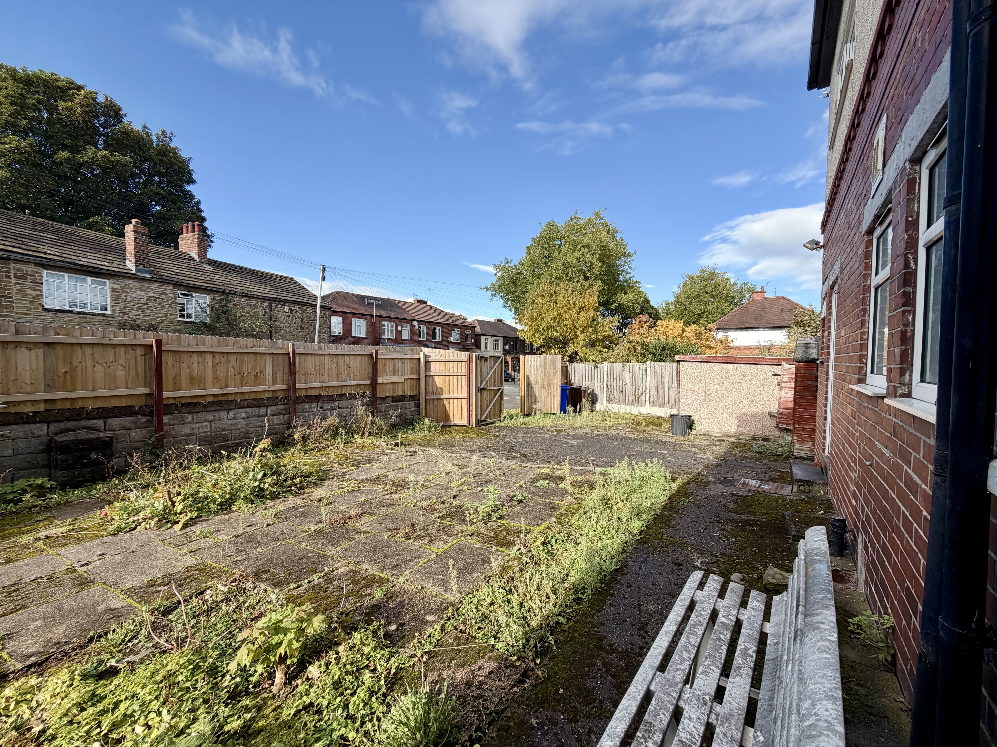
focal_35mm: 14
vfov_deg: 85.7
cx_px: 498
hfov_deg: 102.1
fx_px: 403
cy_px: 374
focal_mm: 2.22
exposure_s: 1/751
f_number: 2.2
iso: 40
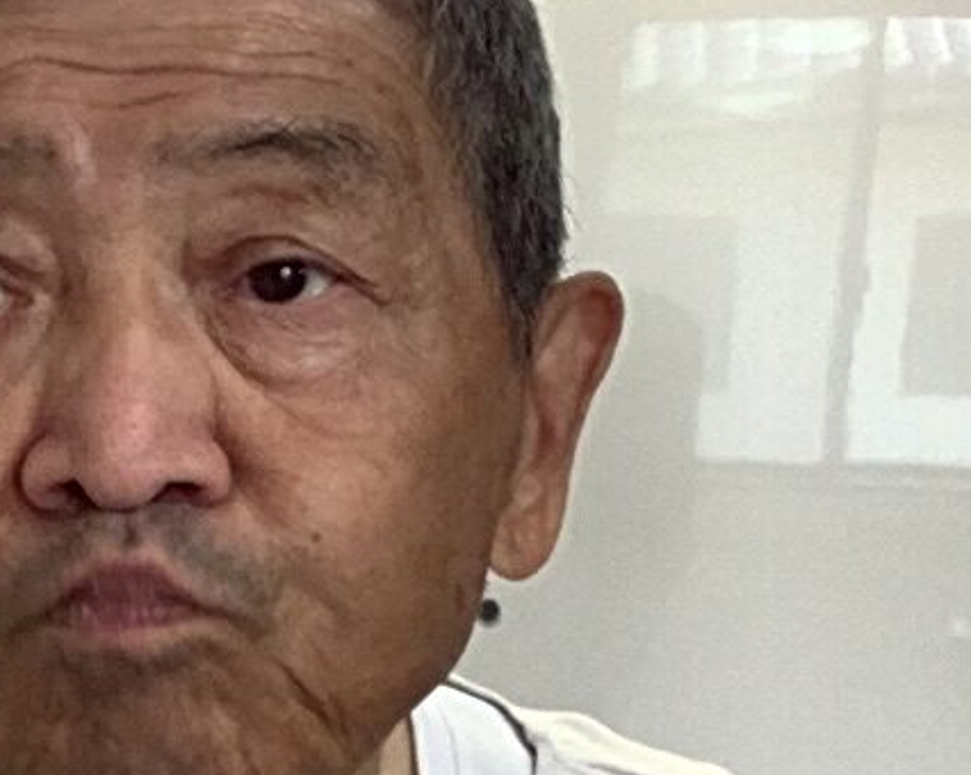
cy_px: 615
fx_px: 2613
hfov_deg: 20.8
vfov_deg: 16.7
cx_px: 191
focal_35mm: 91
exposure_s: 1/60
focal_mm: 2.15
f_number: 2.4
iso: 200
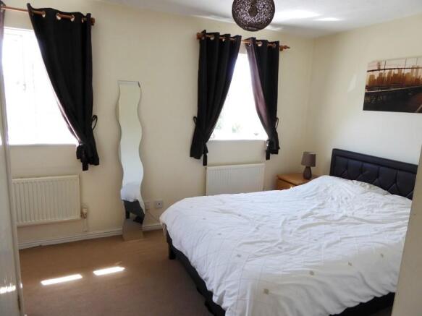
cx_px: 211
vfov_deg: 56.8
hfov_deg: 71.6
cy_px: 158
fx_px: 293
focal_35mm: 24
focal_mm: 4.3
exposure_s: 1/60
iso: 125
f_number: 3.3
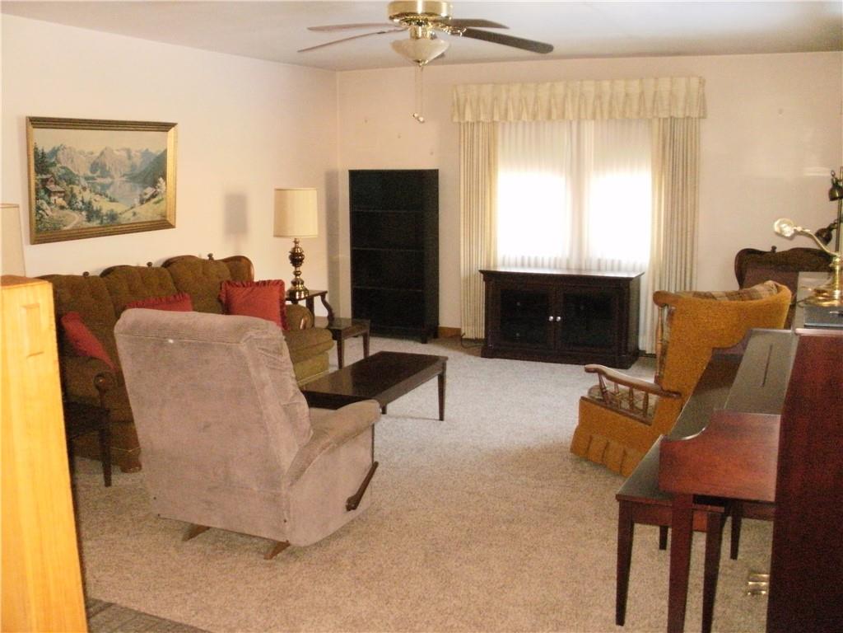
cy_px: 316
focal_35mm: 36
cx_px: 422
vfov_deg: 39.7
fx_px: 877
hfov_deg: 51.4
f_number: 3.5
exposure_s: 1/30
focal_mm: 6.3
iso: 640
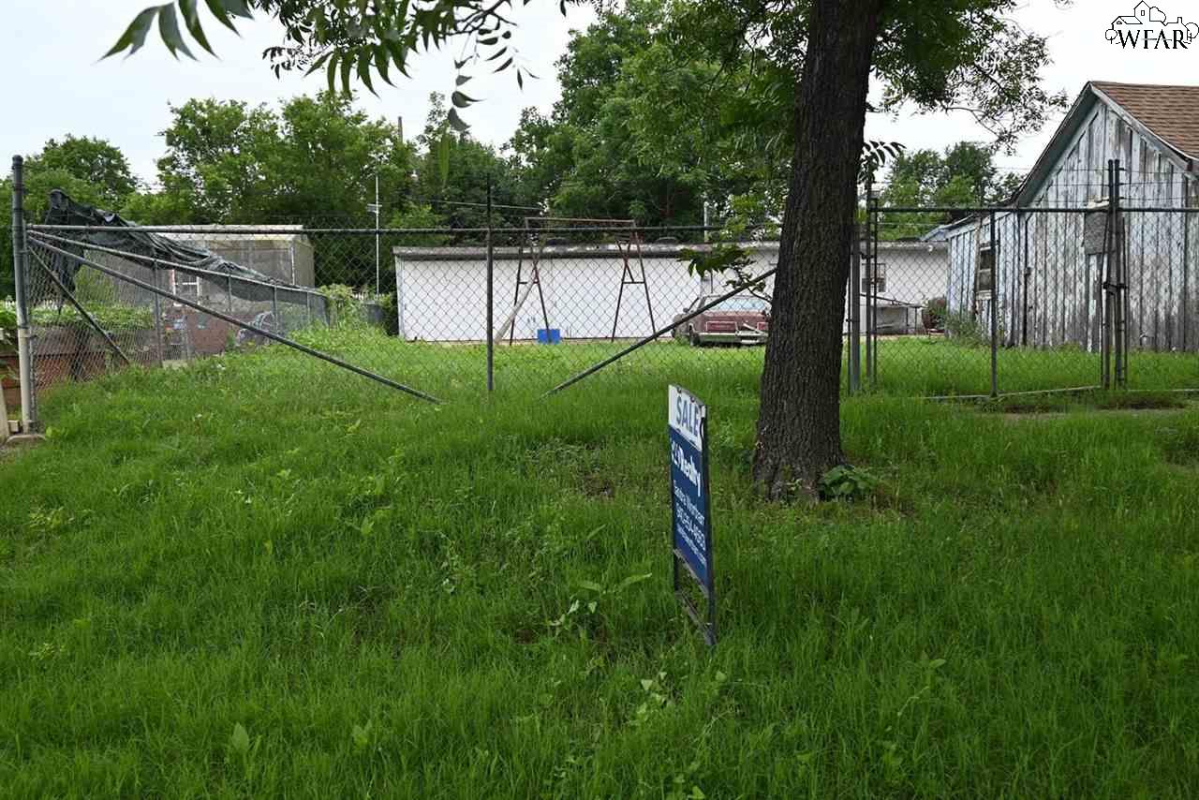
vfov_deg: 42.3
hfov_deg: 60.3
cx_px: 600
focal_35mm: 31
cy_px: 400
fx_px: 1033
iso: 110
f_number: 5.6
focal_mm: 31
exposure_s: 1/250
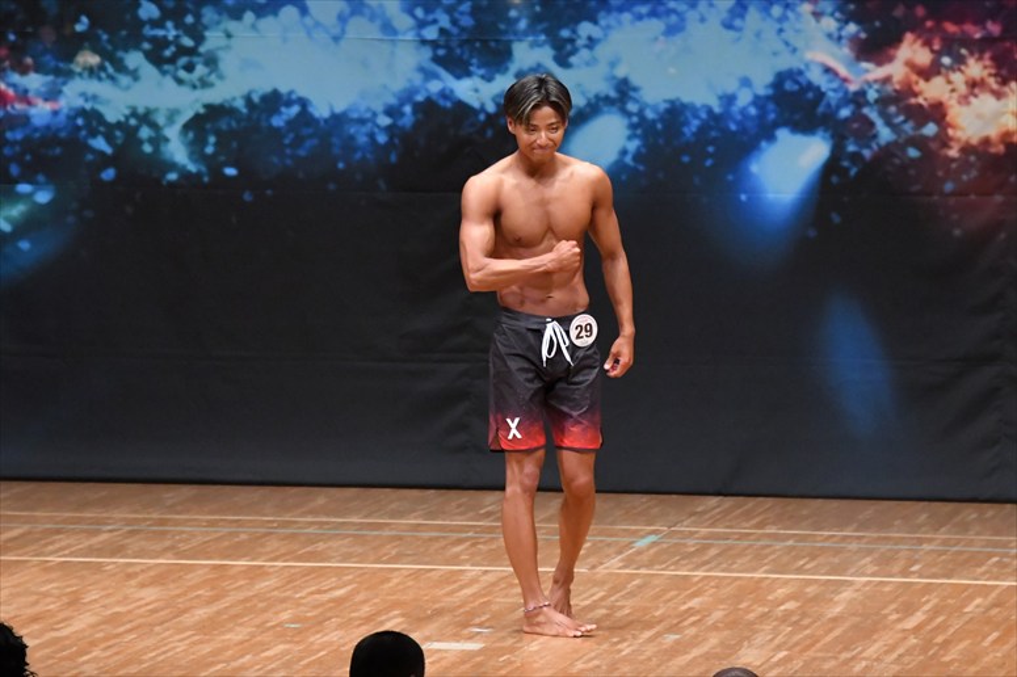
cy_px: 338
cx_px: 508
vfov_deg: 5.1
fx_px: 7624
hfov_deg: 7.6
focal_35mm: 270
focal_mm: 180
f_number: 5.6
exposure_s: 1/400
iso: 8000
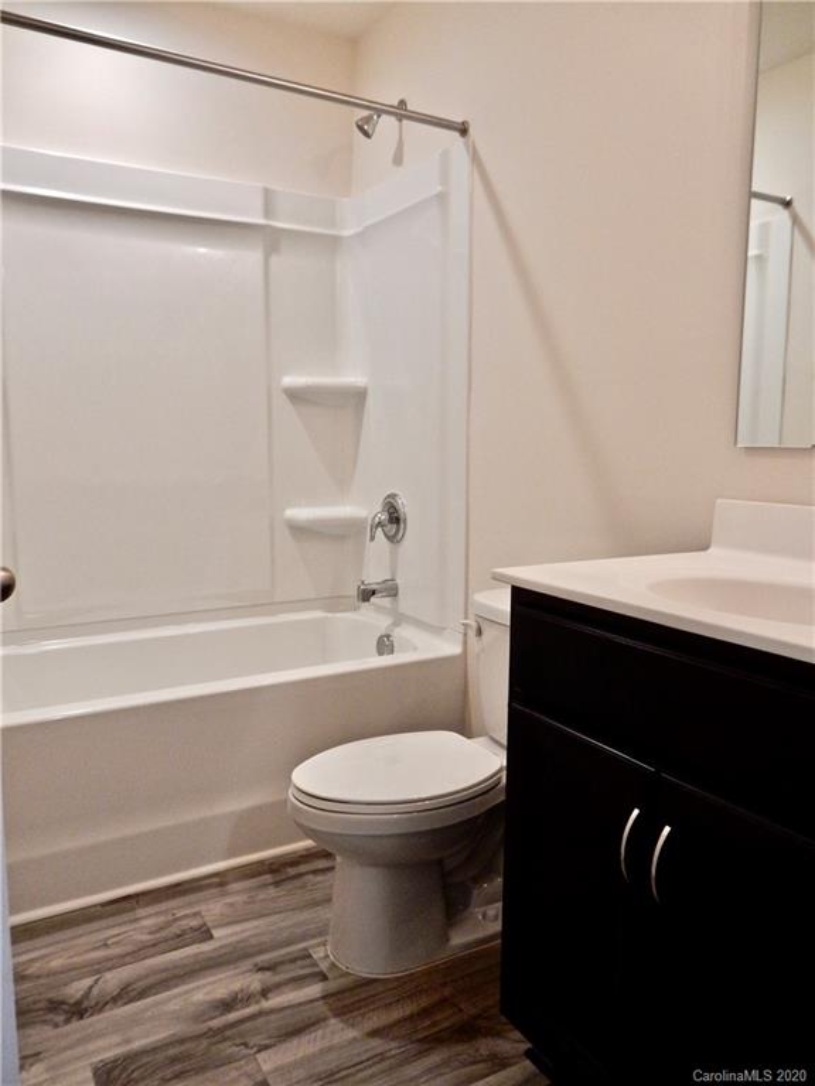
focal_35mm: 25
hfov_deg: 54.9
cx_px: 408
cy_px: 543
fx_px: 785
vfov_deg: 69.4
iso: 250
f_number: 3.7
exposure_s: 1/30
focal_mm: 4.5
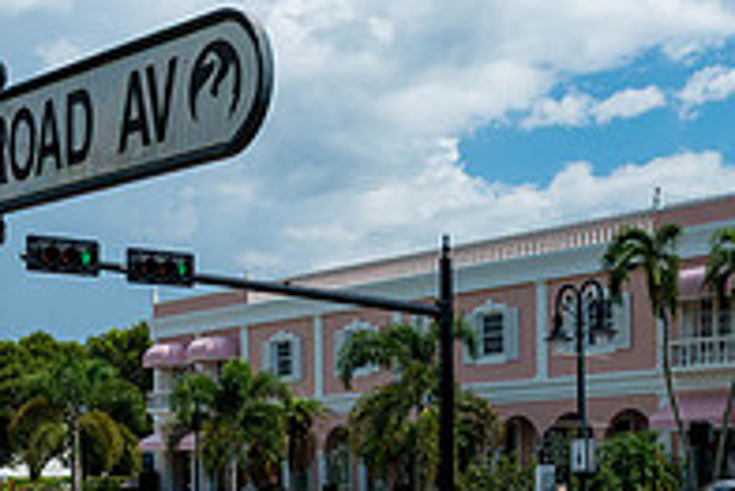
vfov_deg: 18.3
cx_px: 386
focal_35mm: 73
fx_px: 1491
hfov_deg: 27.7
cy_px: 478
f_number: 10
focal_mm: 24
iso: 100
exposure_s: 1/320
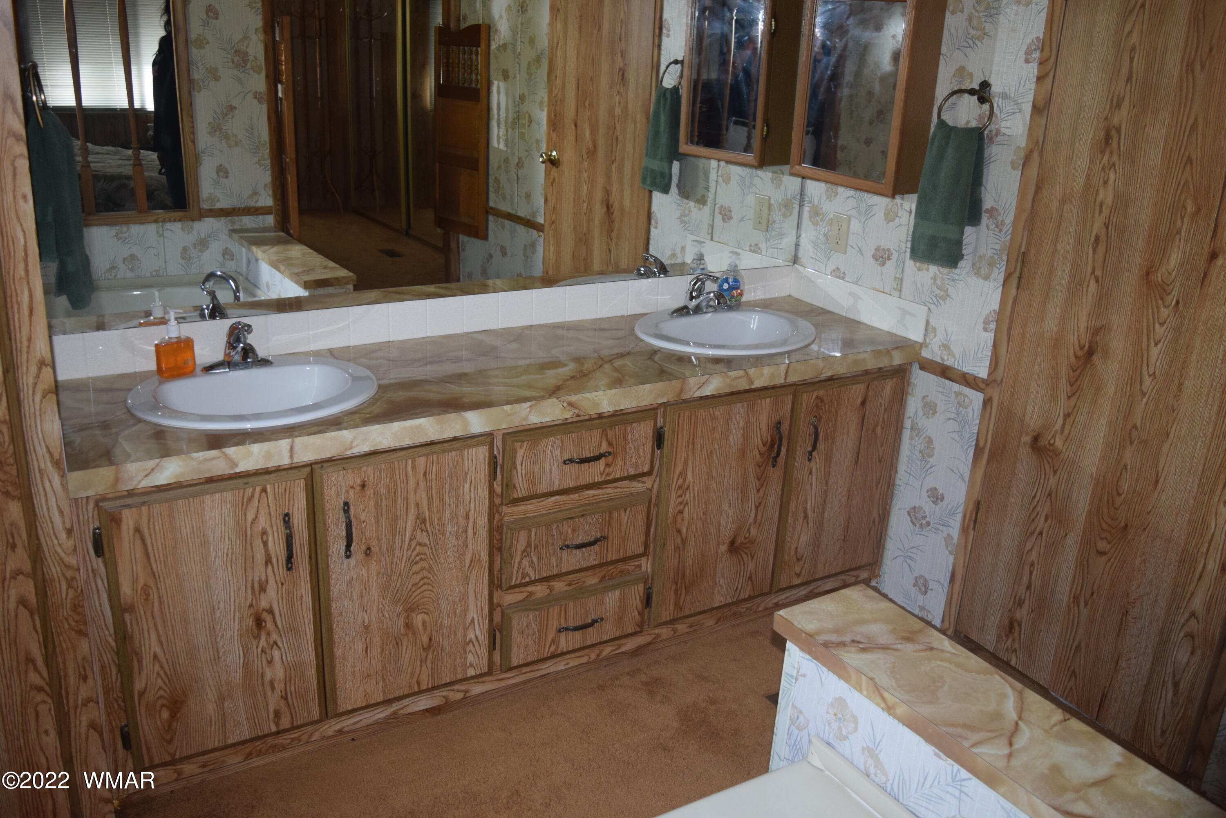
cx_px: 613
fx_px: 1124
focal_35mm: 33
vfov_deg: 40.0
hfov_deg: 57.2
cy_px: 409
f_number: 3.8
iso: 1250
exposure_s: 1/60
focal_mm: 22
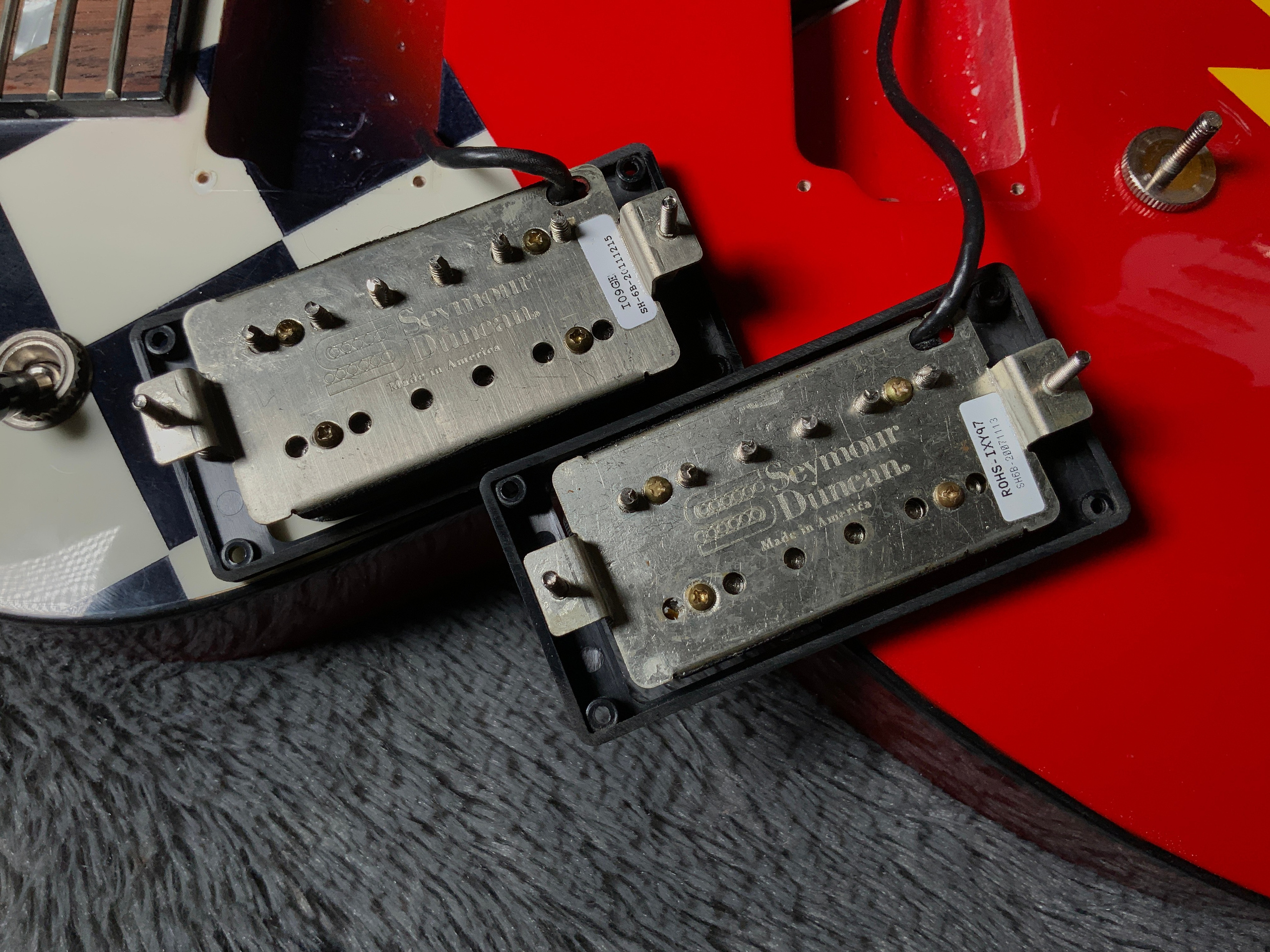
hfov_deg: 61.7
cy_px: 476
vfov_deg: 48.2
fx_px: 1064
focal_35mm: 29
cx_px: 635
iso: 20
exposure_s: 1/312
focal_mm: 3
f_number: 1.8
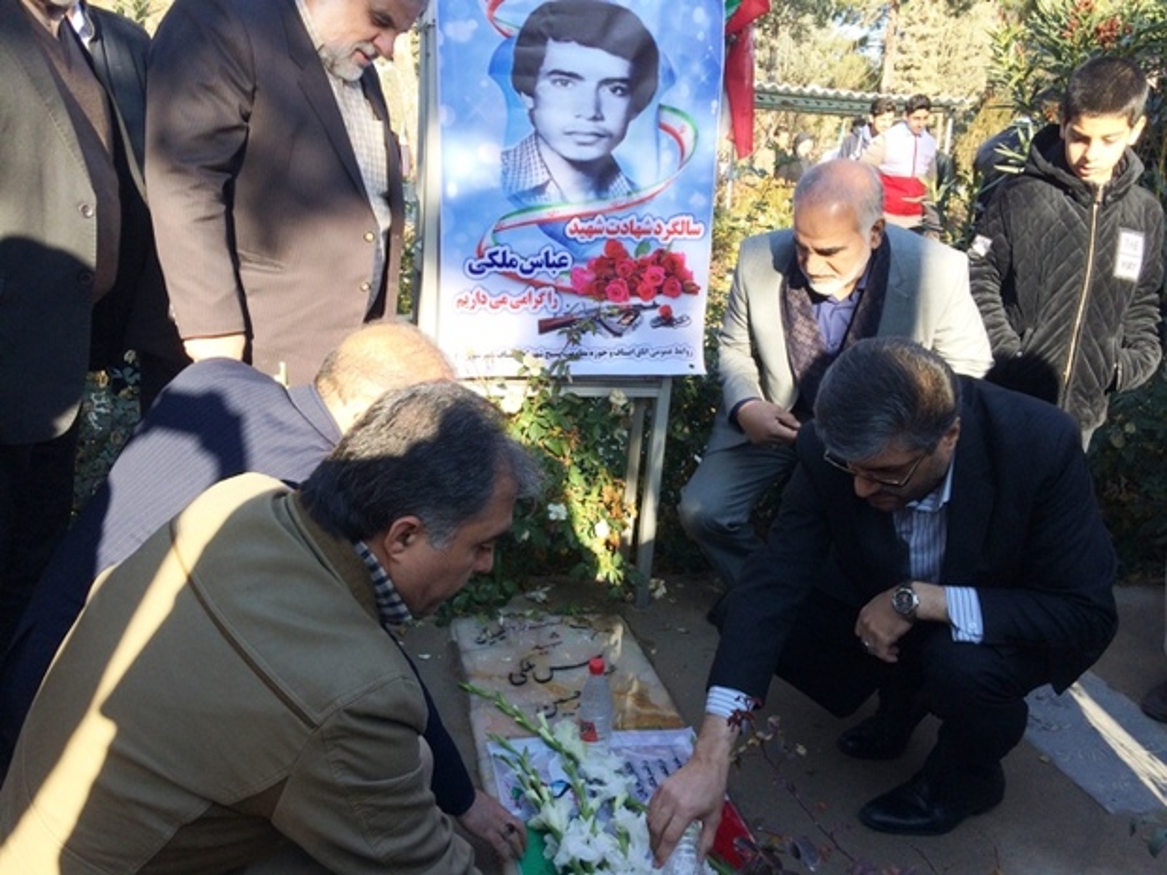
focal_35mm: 29
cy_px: 438
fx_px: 978
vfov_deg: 48.2
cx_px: 584
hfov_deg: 61.7
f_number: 2.2
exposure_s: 1/380
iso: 32
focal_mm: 4.15
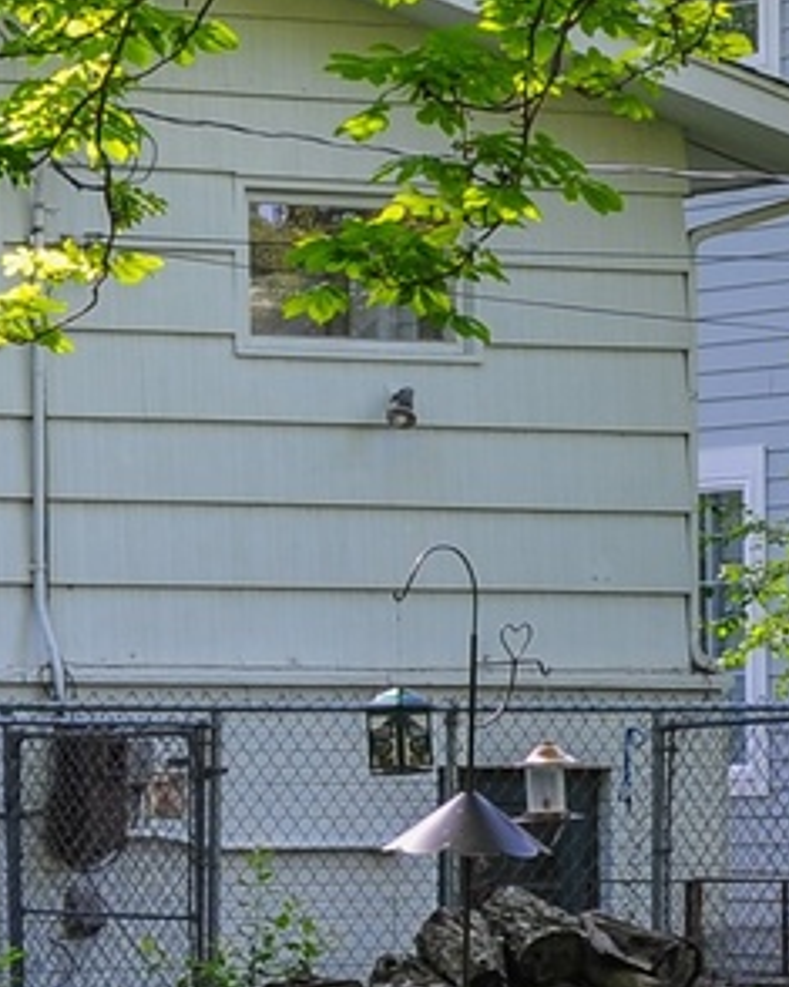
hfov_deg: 6.8
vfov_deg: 9.3
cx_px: -1513
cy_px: 400
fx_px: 6045
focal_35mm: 207
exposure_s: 1/60
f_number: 8
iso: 200
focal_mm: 40
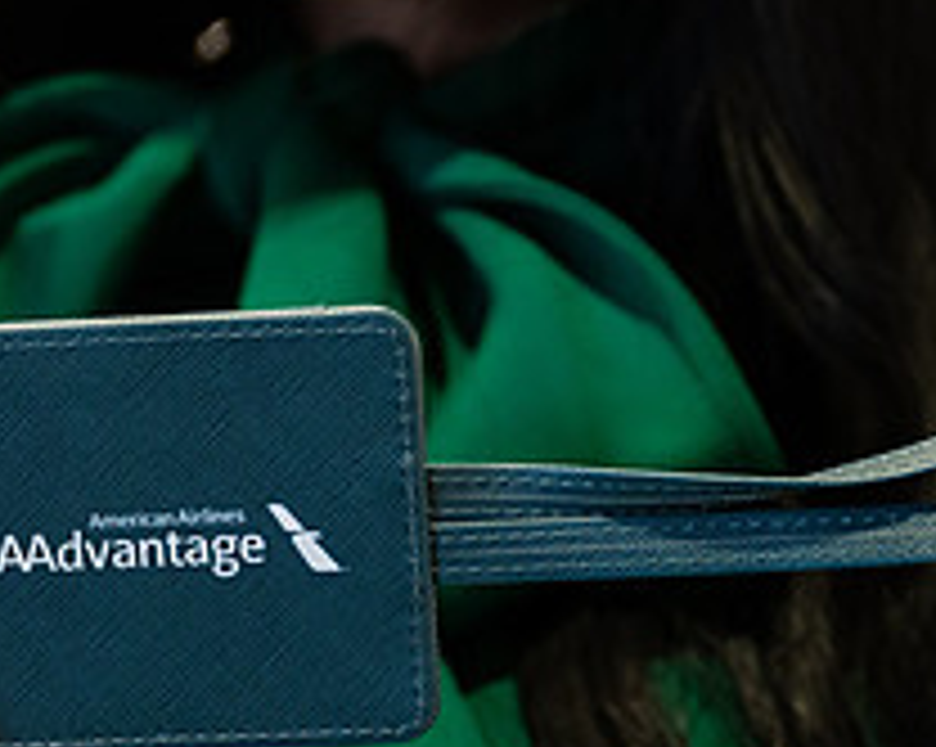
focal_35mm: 145
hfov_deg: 13.3
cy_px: 454
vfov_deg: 10.6
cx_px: 310
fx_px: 4013
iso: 1000
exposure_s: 1/160
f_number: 3.2
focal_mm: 55
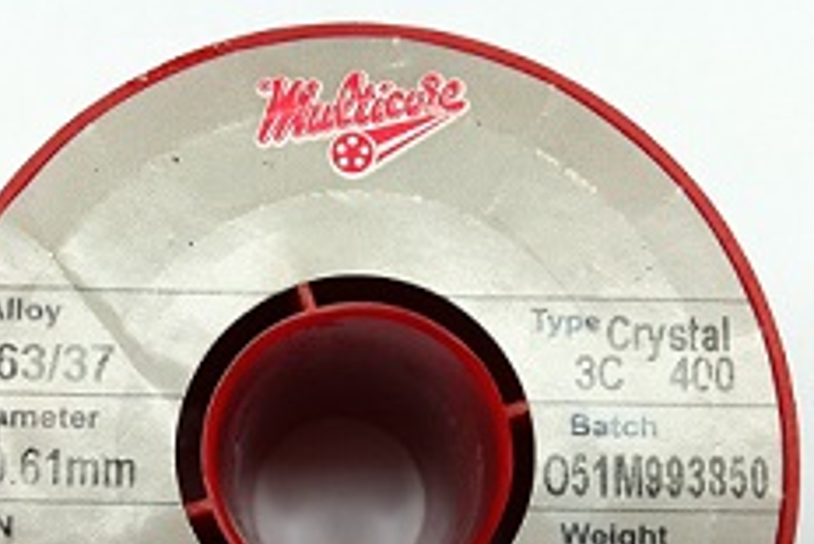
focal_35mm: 57
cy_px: 460
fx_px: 1290
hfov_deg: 34.9
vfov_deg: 23.4
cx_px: 337
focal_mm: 3.85
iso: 80
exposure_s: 1/40
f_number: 2.8
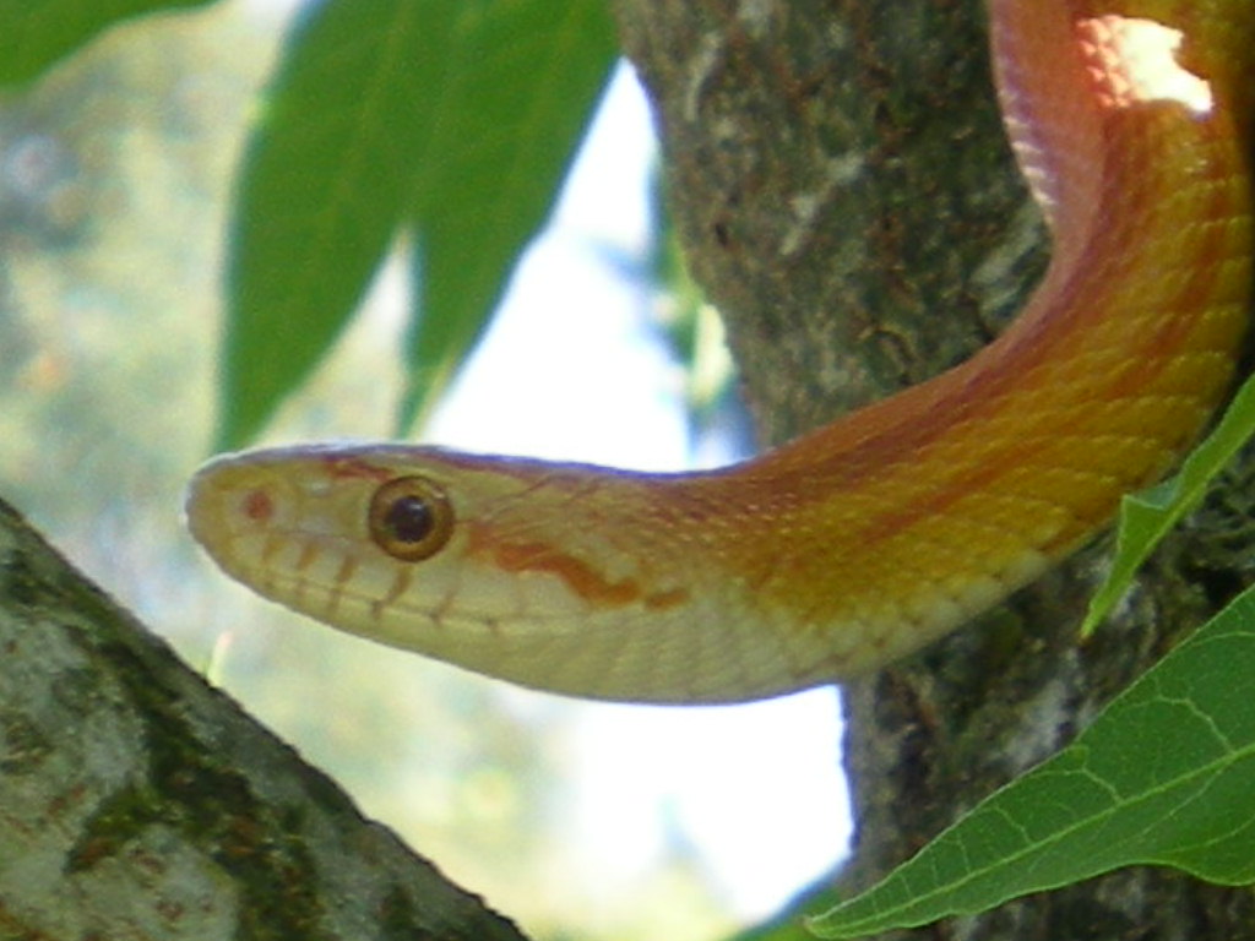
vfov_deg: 26.1
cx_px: 628
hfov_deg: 34.3
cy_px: 470
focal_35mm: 56
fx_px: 2030
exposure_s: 1/61.8
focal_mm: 9.3
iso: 50
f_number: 3.9
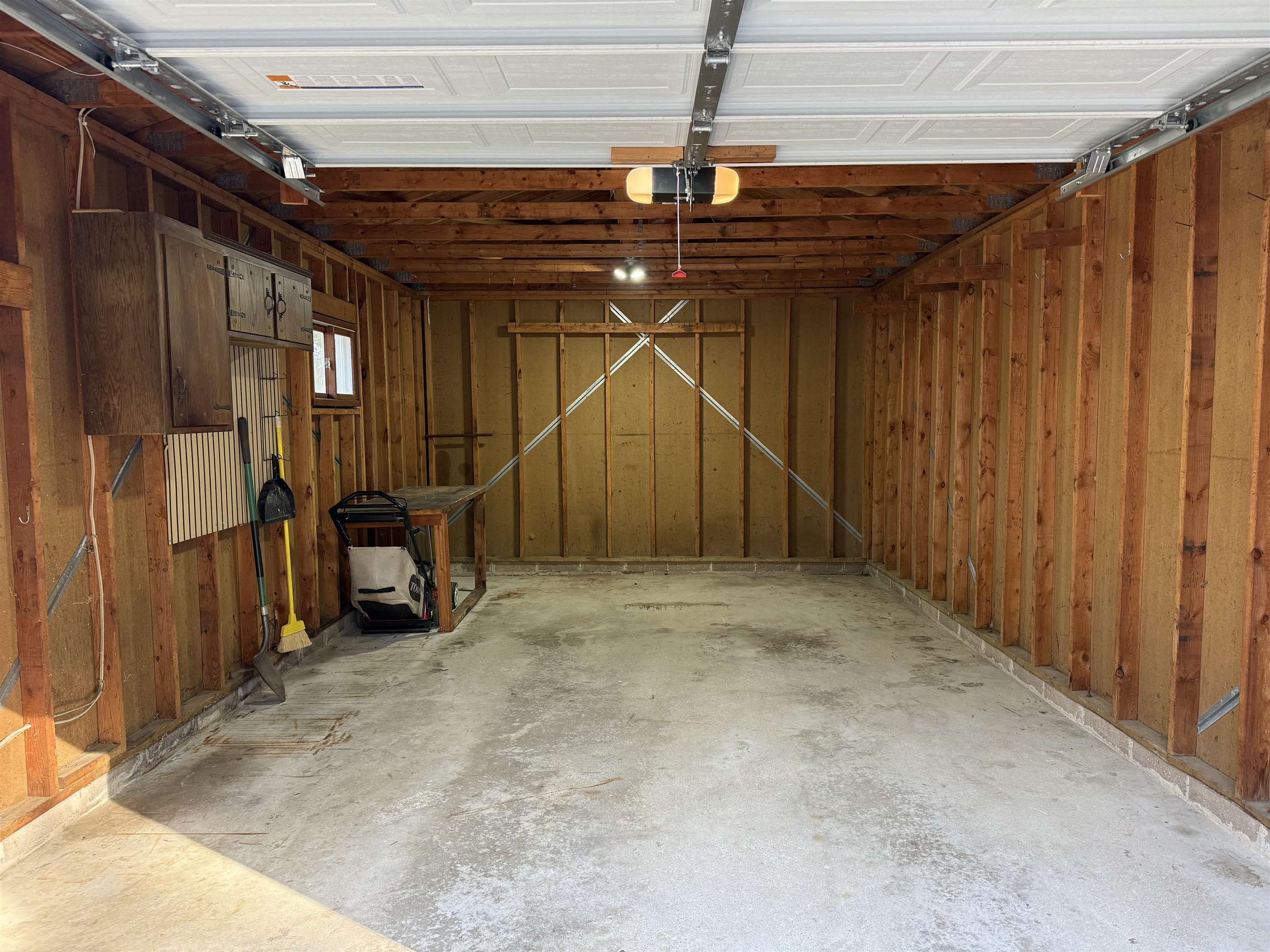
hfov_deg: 71.6
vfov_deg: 56.8
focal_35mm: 24
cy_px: 476
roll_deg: +2.1
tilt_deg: -4.5
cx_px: 635
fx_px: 881
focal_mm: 6.76
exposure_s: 1/121
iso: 160
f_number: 1.78
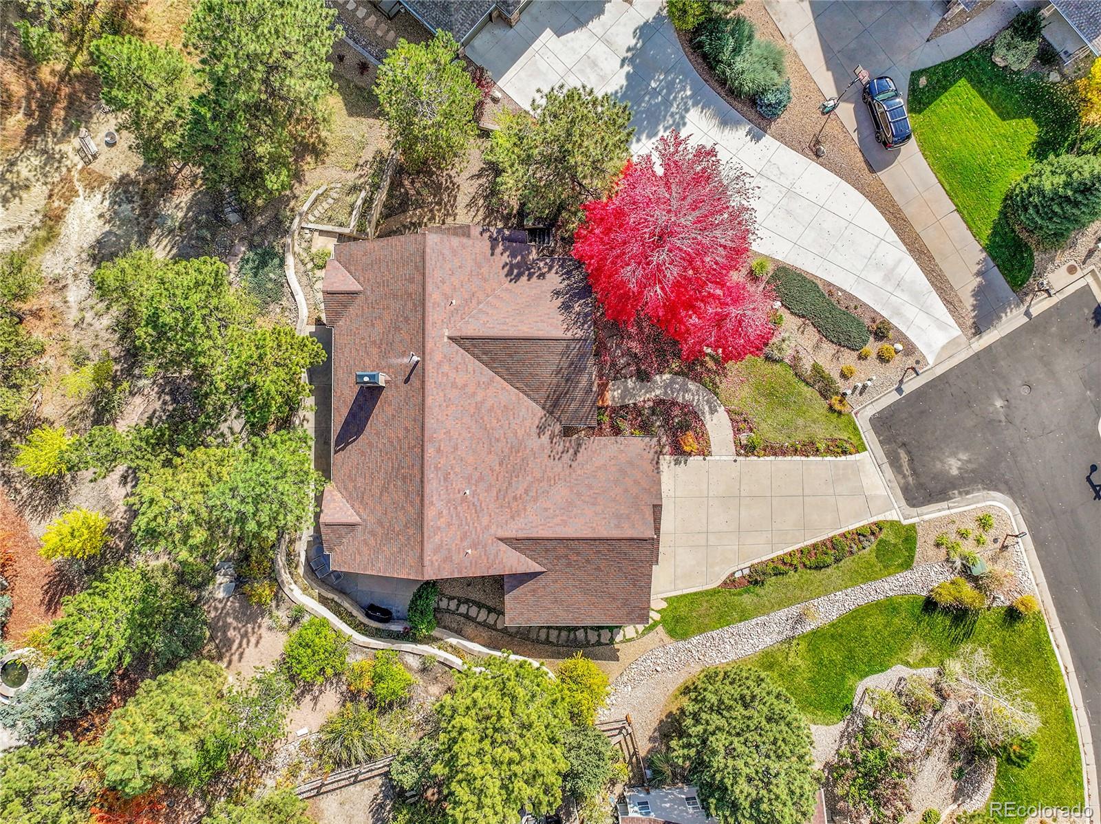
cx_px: 550
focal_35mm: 24
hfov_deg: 71.6
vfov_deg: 56.8
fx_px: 763
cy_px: 412
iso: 120
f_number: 2.8
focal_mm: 12.29
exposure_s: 1/1250
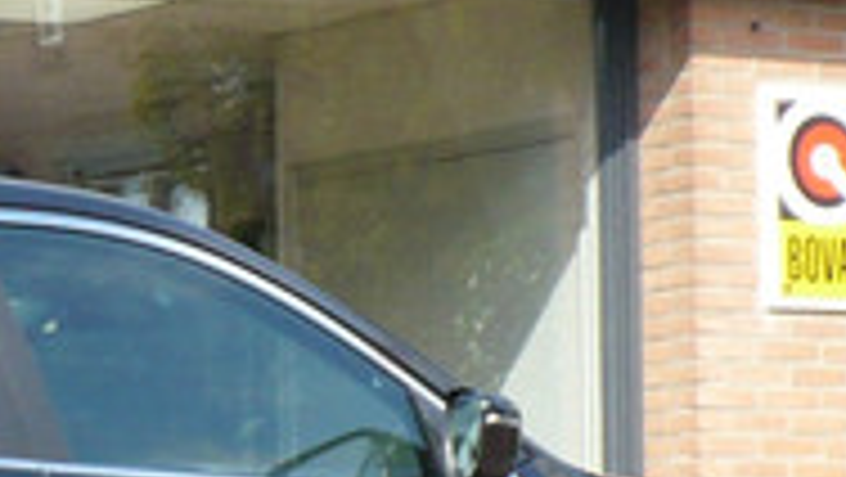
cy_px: 423
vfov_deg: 4.6
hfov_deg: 8.1
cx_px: -220
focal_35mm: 263
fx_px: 5903
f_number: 3
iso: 100
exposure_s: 1/400
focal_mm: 7.9
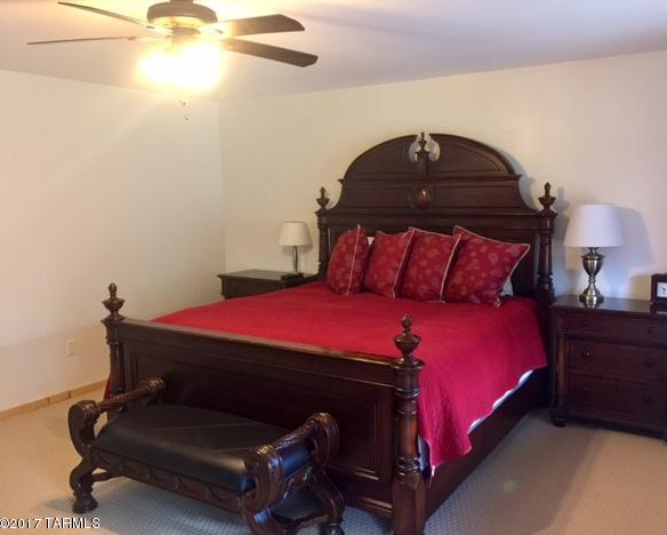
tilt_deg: -8.1
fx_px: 612
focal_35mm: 31
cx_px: 357
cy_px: 272
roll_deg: +1.3
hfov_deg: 57.1
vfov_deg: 47.2
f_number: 2.2
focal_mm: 4.15
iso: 125
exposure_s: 1/15
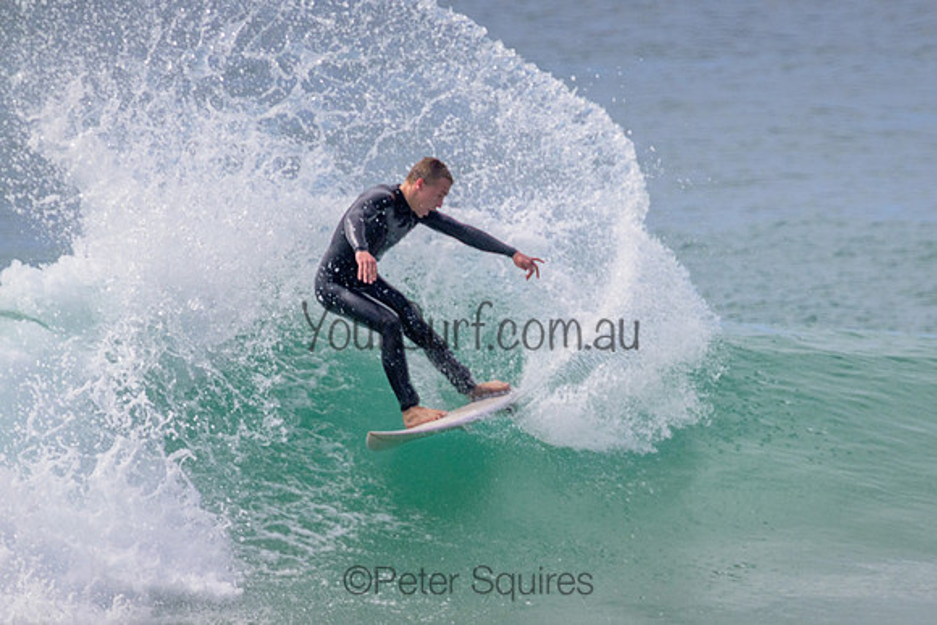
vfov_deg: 1.3
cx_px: 639
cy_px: 426
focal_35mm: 1090
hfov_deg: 1.9
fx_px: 28388
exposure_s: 1/2000
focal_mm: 800
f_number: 11
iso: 800
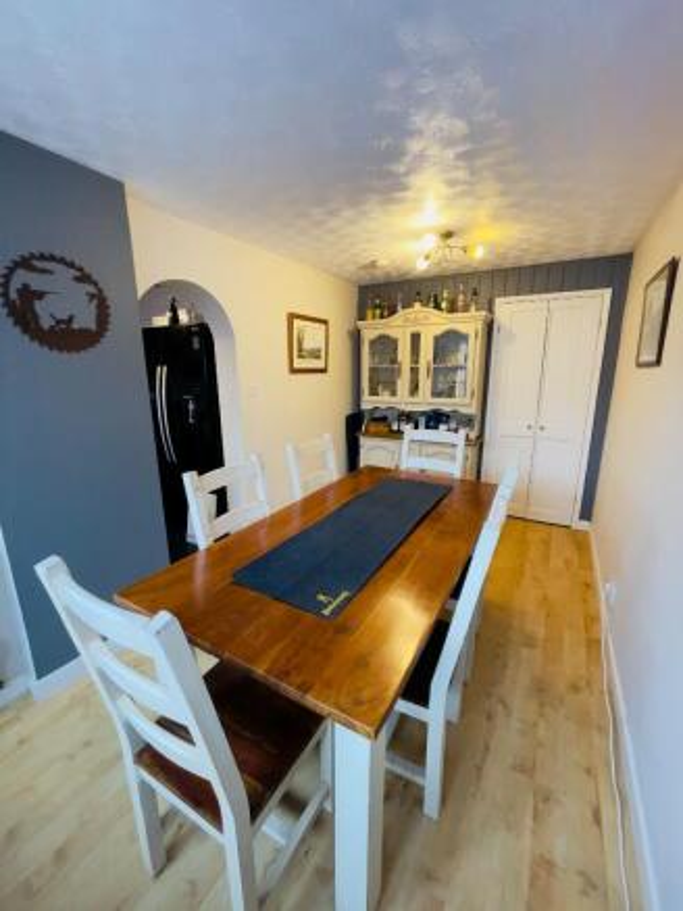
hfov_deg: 89.9
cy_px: 456
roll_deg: -0.4
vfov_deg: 106.2
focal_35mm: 13
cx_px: 342
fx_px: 342
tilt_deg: -14.4
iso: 400
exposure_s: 1/50
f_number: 2.4
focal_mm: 1.54
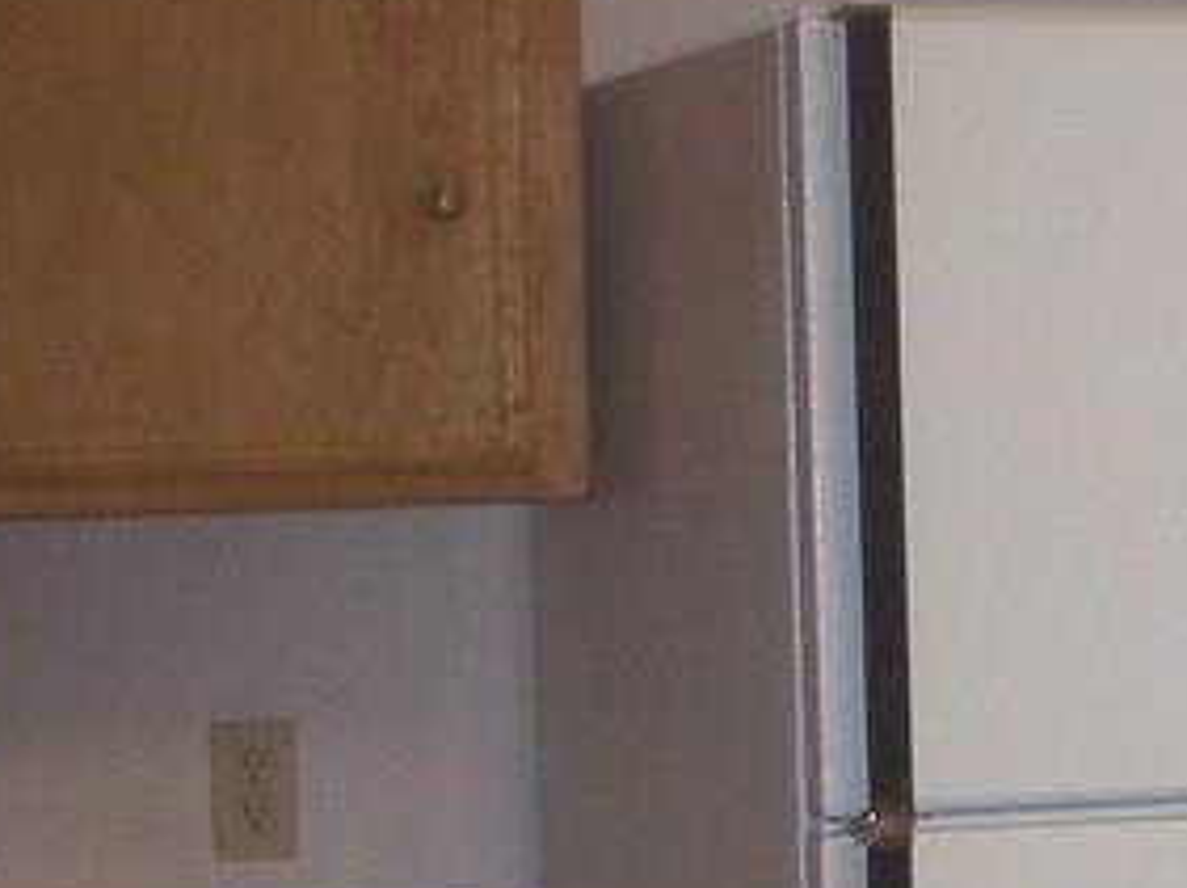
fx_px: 4728
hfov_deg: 14.0
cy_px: 880
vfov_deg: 10.6
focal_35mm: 138
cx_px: 1286
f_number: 3.9
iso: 125
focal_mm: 6.3
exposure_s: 1/60
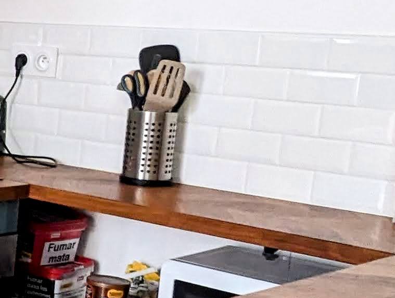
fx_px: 983
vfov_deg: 17.2
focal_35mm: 86
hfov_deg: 18.6
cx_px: -279
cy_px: 171
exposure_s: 1/49.2
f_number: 2.2
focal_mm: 2.35
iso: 497
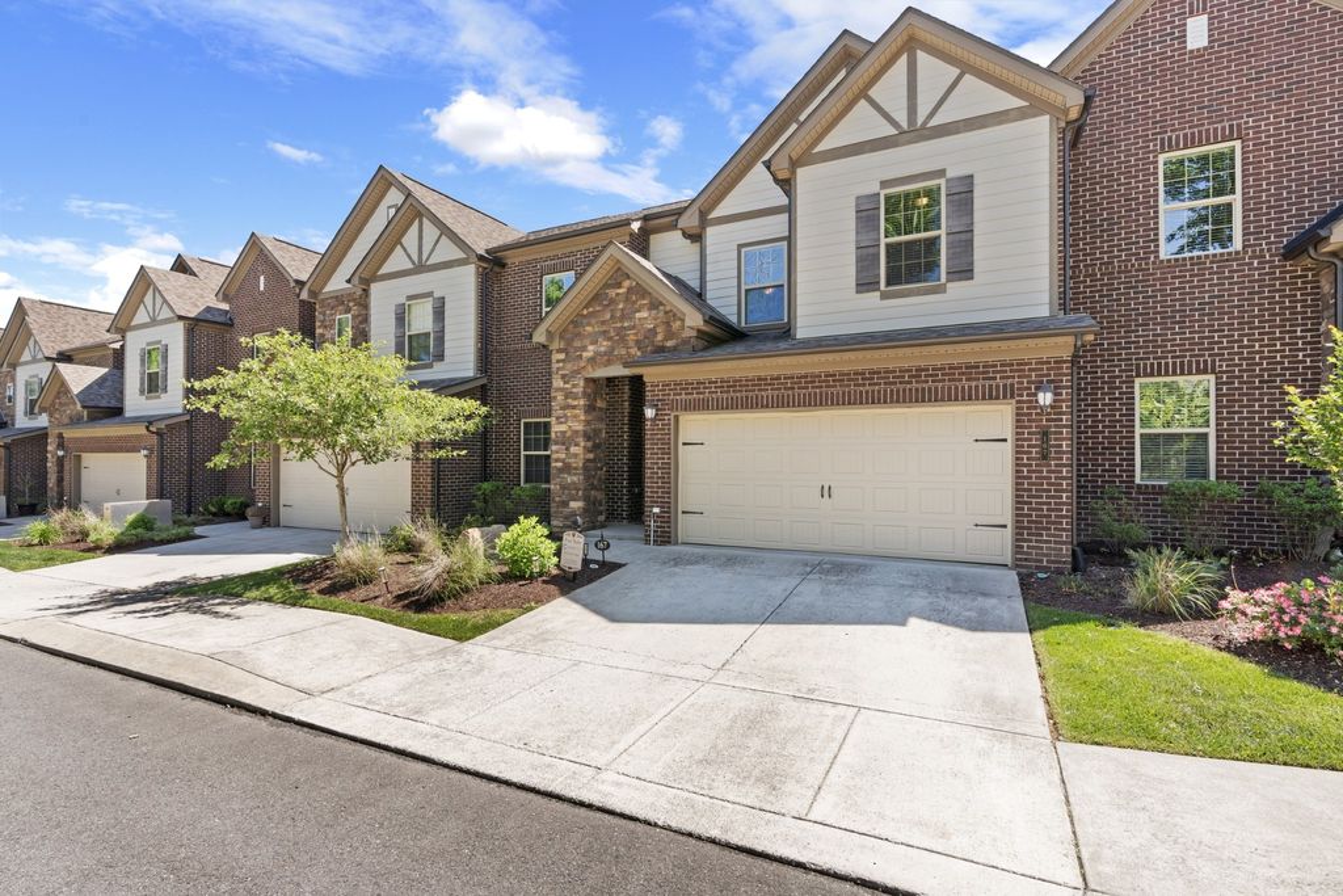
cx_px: 672
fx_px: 597
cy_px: 448
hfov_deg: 96.7
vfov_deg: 73.8
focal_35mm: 16
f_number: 8
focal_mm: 16
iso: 400
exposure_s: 1/400
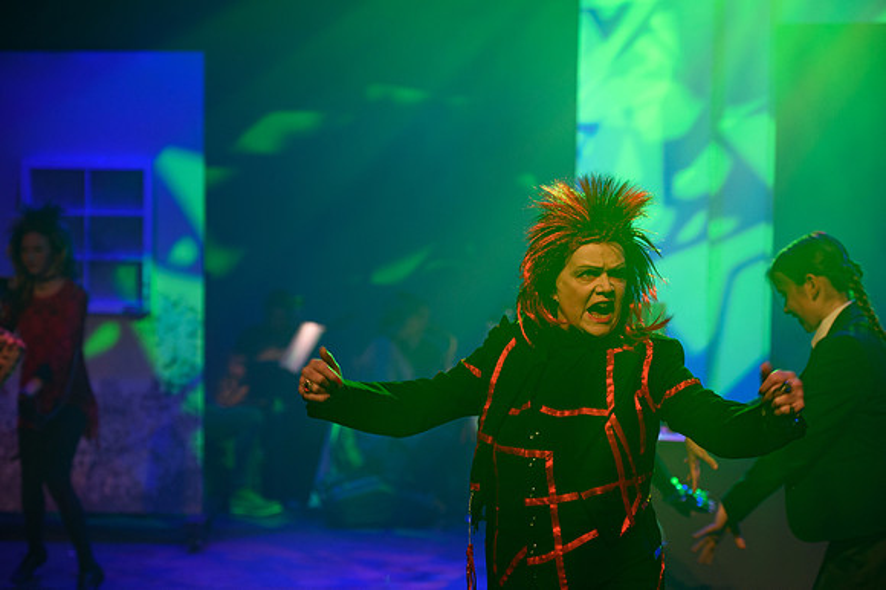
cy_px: 295
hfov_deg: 26.0
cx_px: 443
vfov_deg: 17.5
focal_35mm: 78
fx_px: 1918
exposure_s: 1/160
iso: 800
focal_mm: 78
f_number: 2.8
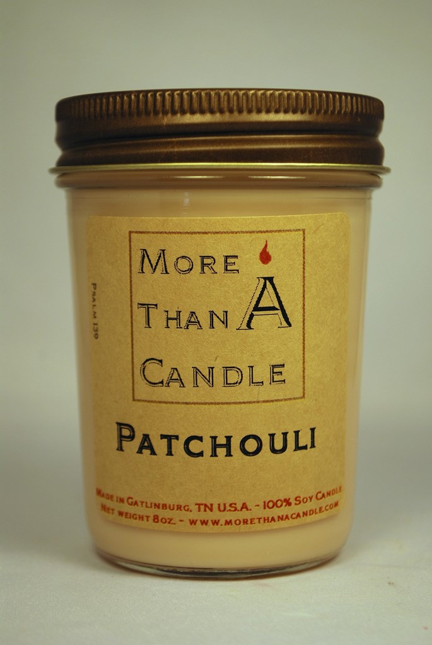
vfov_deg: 24.6
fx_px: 1481
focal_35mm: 82
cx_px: 216
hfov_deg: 16.6
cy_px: 322
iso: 100
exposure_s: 1/125
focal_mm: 55
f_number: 5.6
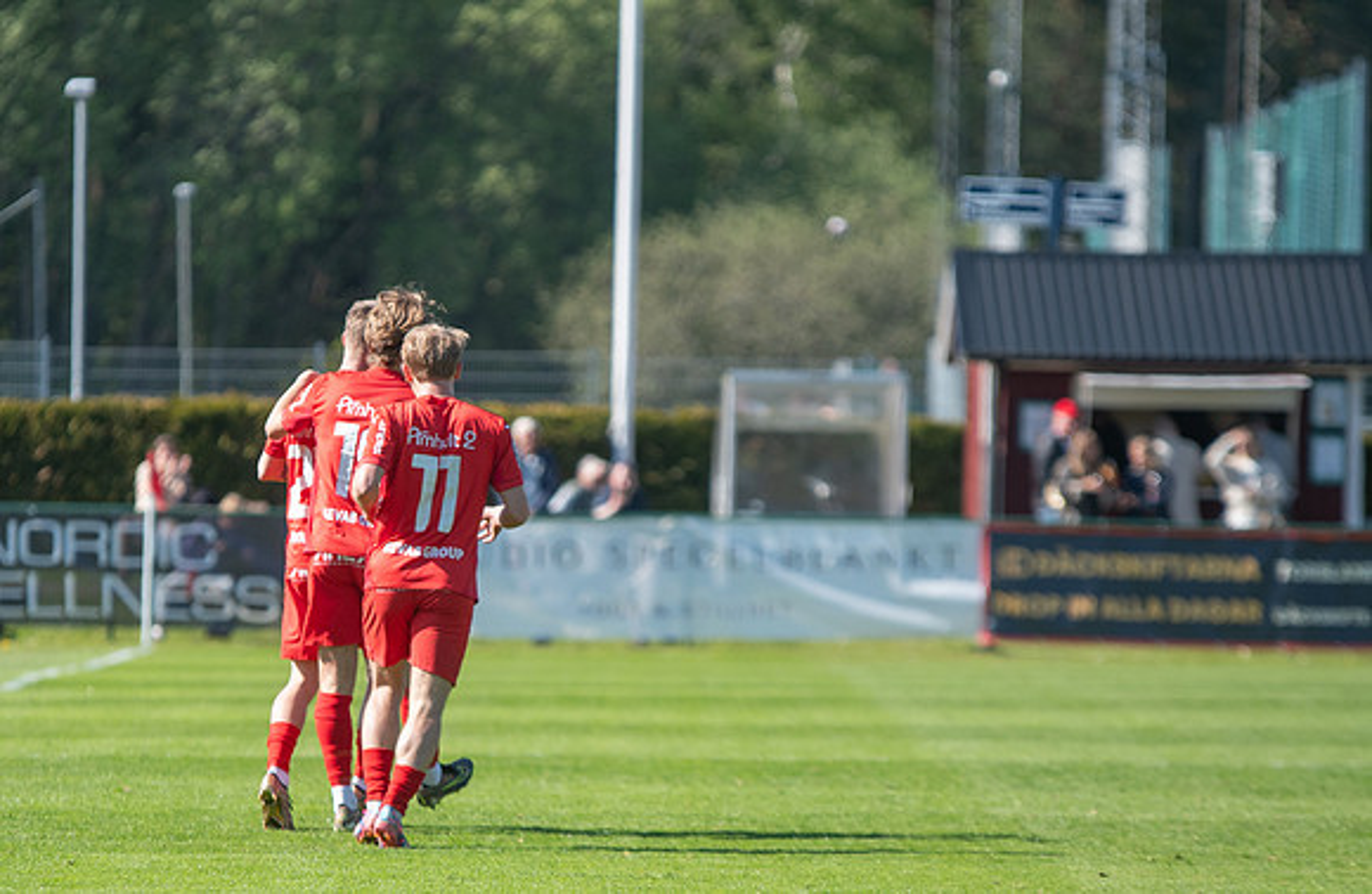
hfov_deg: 5.5
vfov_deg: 3.6
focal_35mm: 376
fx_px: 14245
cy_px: 616
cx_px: 448
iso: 220
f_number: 3.2
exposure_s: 1/2000
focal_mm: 185
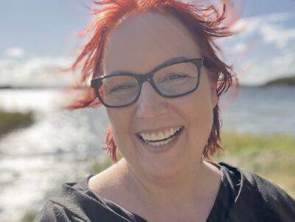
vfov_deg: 46.8
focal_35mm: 30
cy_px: 111
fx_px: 256
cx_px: 148
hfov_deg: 60.0
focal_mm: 2.71
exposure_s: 1/413
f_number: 2.2
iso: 32
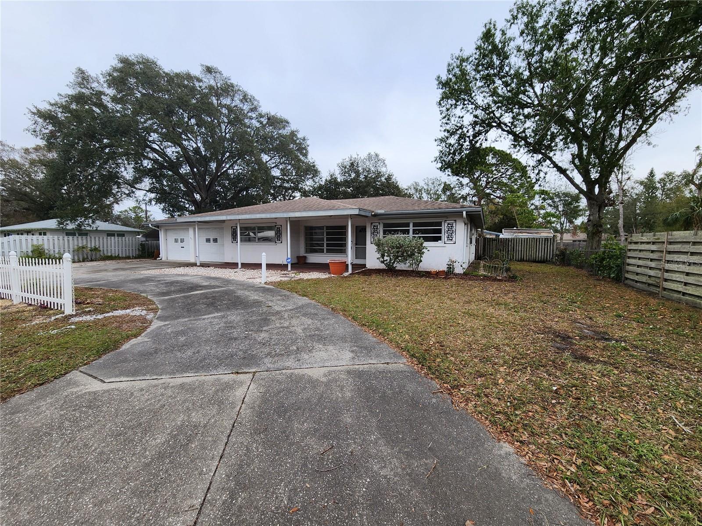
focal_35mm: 13
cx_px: 351
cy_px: 263
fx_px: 264
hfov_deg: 106.2
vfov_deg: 89.9
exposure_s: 1/890
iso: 50
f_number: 2.2
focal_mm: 2.2
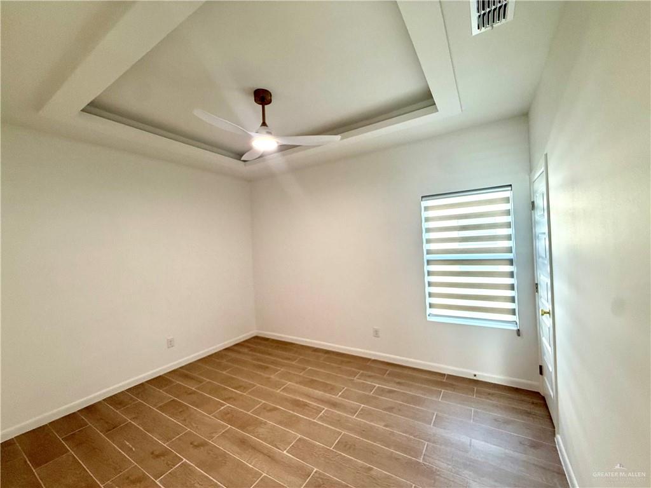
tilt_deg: +0.1
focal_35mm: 14
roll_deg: +2.3
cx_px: 326
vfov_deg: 85.7
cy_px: 244
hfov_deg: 102.1
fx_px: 263
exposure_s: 1/120
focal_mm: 2.22
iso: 200
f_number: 2.2
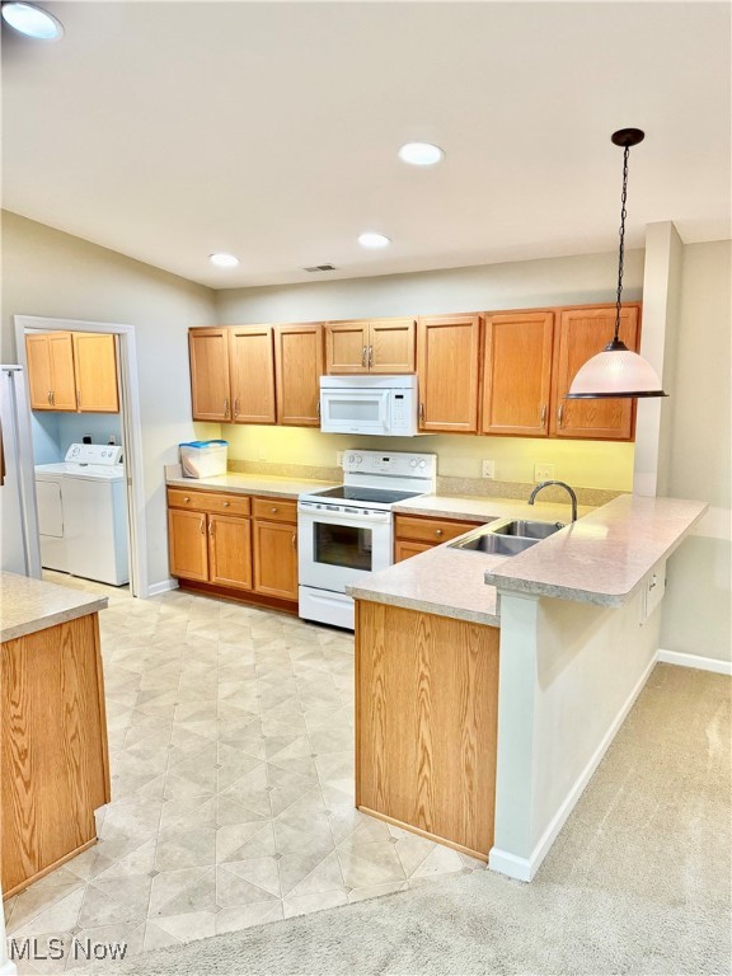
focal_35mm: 24
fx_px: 677
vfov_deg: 71.6
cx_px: 366
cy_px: 488
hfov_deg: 56.8
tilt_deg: -8.8
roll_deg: +0.5
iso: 320
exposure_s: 1/120
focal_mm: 6.76
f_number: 1.78
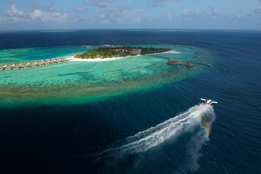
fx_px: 203
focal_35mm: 28
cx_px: 130
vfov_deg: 46.4
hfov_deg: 65.5
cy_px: 87
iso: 400
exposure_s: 1/400
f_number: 8
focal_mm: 10.26
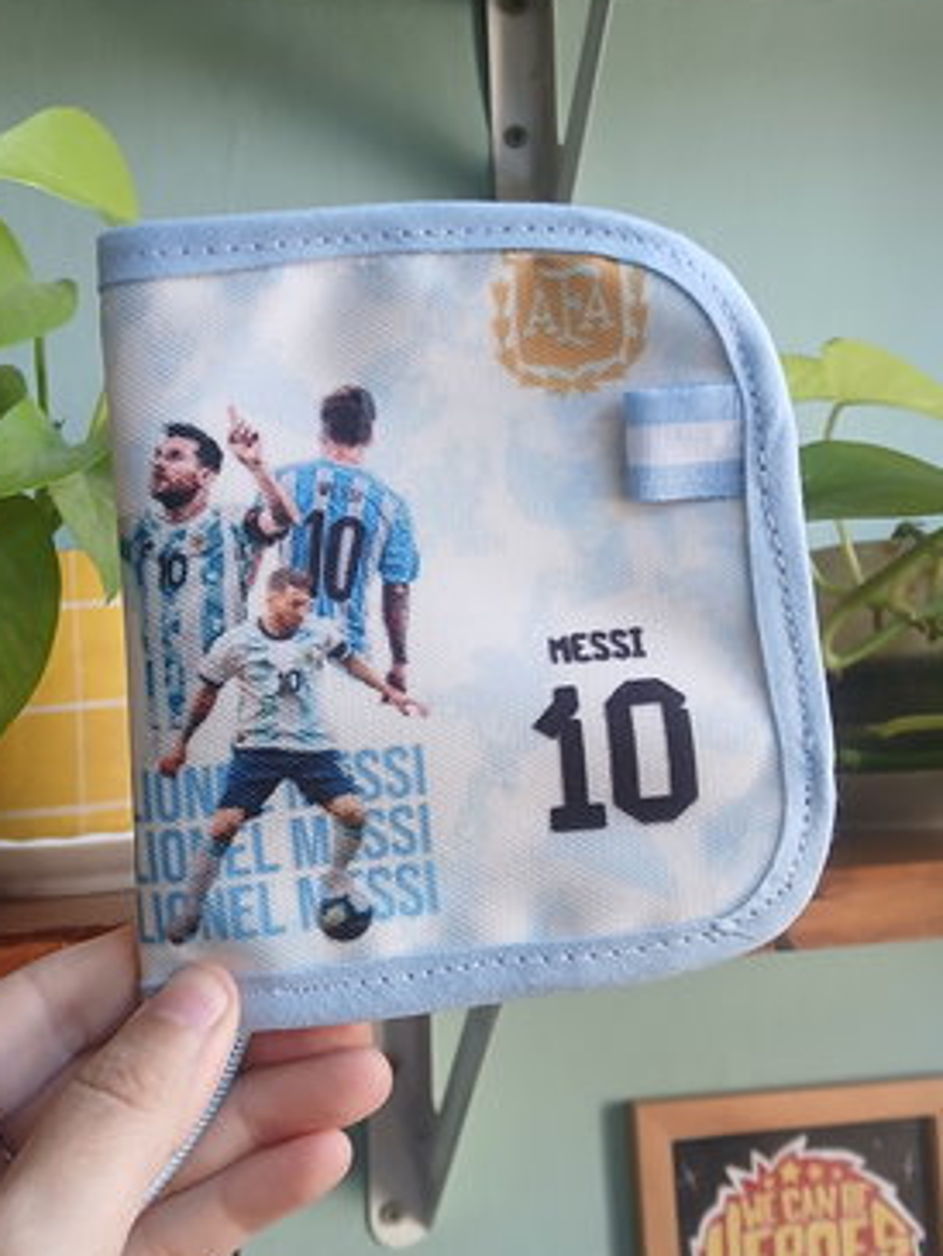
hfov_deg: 37.7
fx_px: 1379
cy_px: 594
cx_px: 420
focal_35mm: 38
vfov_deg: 48.9
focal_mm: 3.98
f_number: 1.8
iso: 200
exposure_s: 1/60
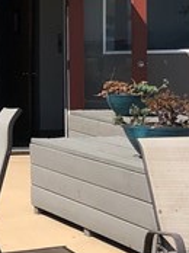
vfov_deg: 12.0
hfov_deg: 8.6
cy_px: 105
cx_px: -148
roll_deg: +0.3
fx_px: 1204
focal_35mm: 165
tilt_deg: -2.1
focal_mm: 3.99
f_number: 1.8
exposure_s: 1/2825
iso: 20
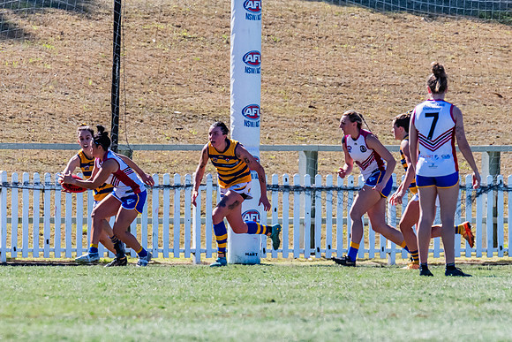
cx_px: 162
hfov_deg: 2.4
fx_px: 12241
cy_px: 193
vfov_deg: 1.6
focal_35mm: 861
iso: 800
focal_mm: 420
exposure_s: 1/1600
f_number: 8
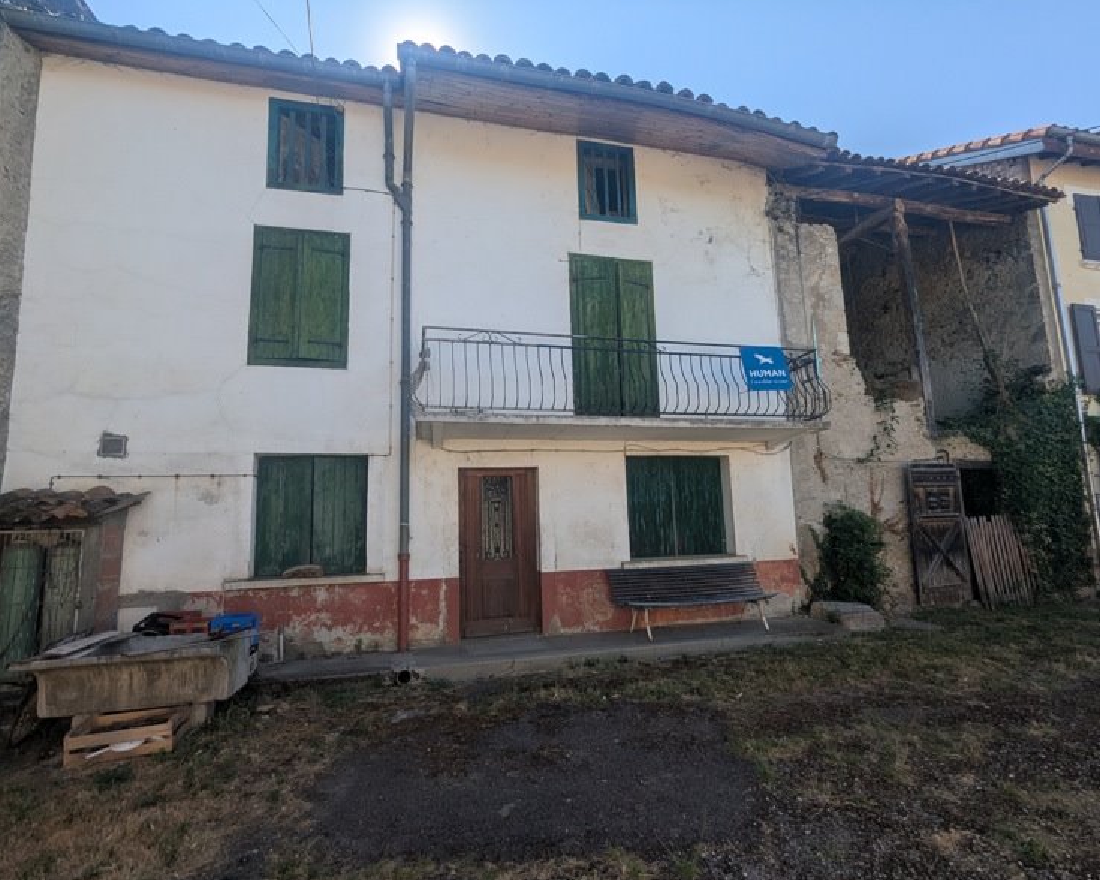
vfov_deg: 77.0
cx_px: 573
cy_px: 447
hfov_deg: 89.6
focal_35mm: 17
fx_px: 553
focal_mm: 2.35
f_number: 2.2
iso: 30
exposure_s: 1/732
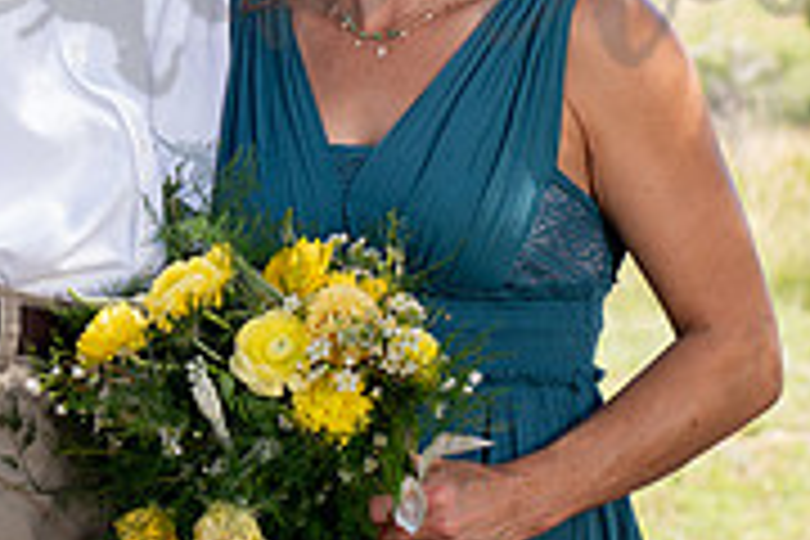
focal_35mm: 169
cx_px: -36
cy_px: -81
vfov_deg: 8.1
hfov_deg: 12.0
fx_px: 3802
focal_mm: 50
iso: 100
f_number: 5
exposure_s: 1/200
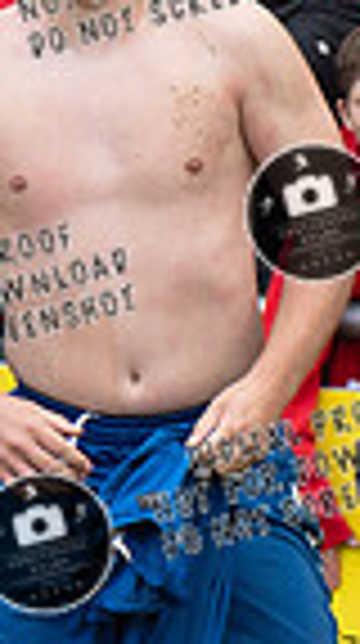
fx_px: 7600
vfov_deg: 4.8
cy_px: 266
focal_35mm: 446
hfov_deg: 2.7
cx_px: 0
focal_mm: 70
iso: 560
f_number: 4
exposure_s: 1/500
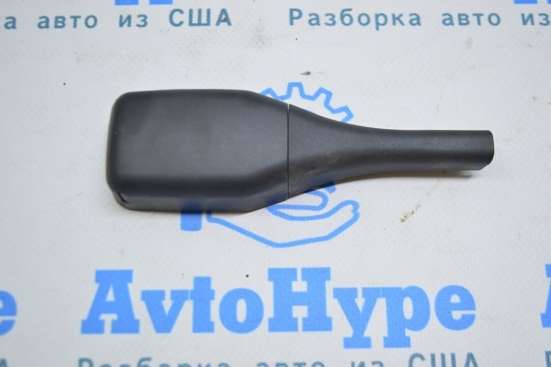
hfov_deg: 43.6
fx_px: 688
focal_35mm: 45
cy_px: 184
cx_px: 276
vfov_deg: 29.8
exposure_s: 1/50
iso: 400
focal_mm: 30
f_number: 4.2
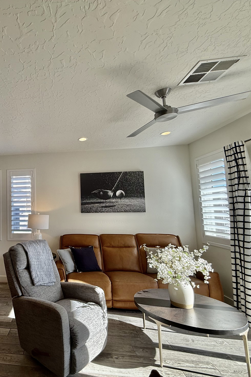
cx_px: 33
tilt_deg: +6.7
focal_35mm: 20
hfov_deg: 55.1
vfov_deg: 84.0
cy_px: 191
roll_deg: +0.5
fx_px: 209
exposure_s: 1/174
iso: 64
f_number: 2.2
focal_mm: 2.22
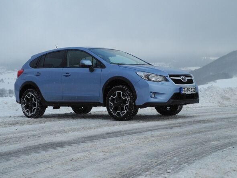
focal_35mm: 66
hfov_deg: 29.4
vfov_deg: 22.3
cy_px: 85
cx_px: 109
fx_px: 452
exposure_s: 1/750
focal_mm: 13
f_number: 3.5
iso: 100
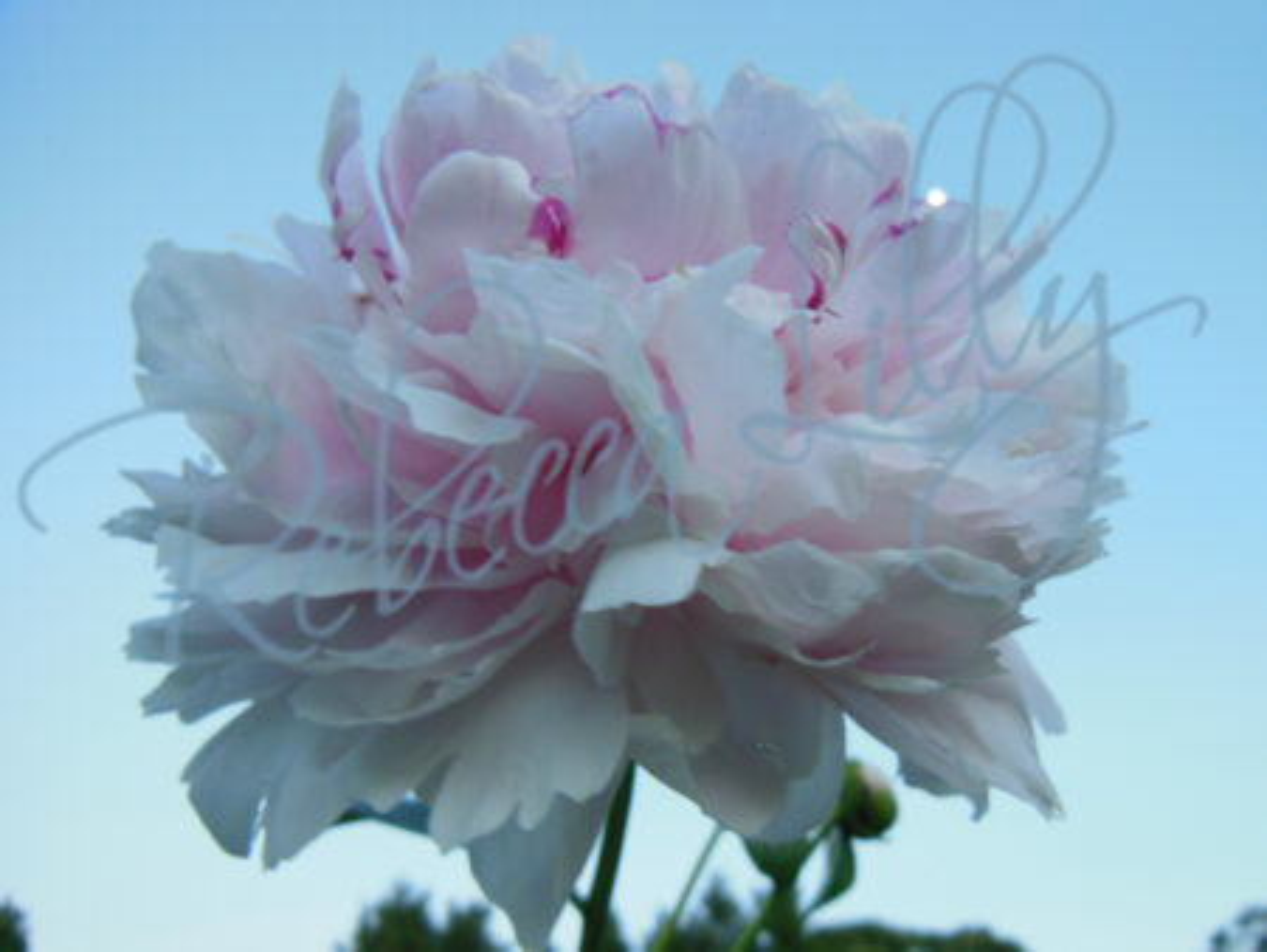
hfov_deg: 69.4
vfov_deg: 54.9
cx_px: 634
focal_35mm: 25
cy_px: 476
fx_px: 916
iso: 400
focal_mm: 4.5
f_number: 3.5
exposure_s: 1/30
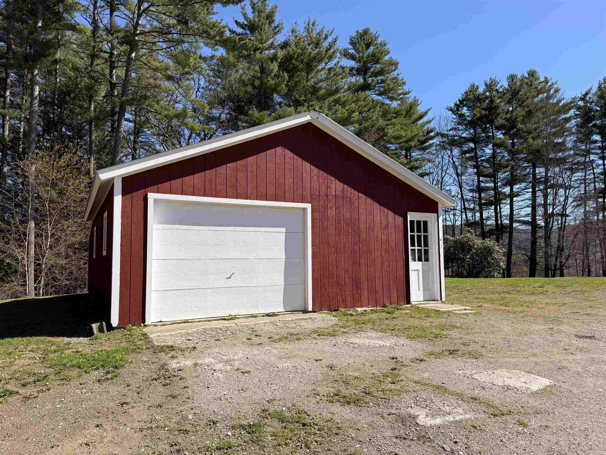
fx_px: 420
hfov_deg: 71.6
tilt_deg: +5.4
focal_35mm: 24
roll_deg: +0.6
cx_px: 303
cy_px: 228
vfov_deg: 56.8
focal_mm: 6.76
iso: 80
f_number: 1.78
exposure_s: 1/4405
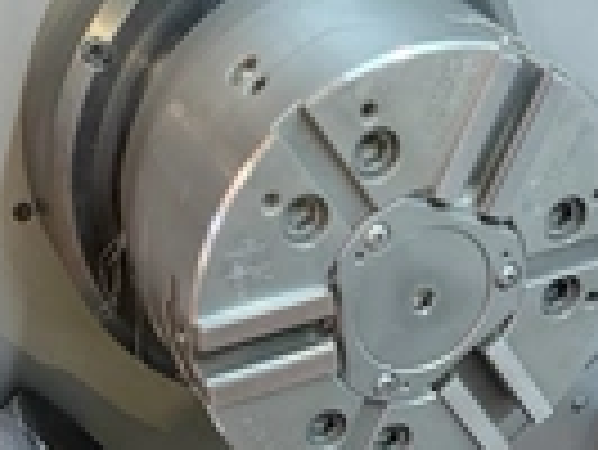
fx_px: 1245
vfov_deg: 18.4
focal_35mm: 72
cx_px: 342
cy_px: 648
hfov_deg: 27.0
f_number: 1.78
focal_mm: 6.76
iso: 500
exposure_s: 1/50
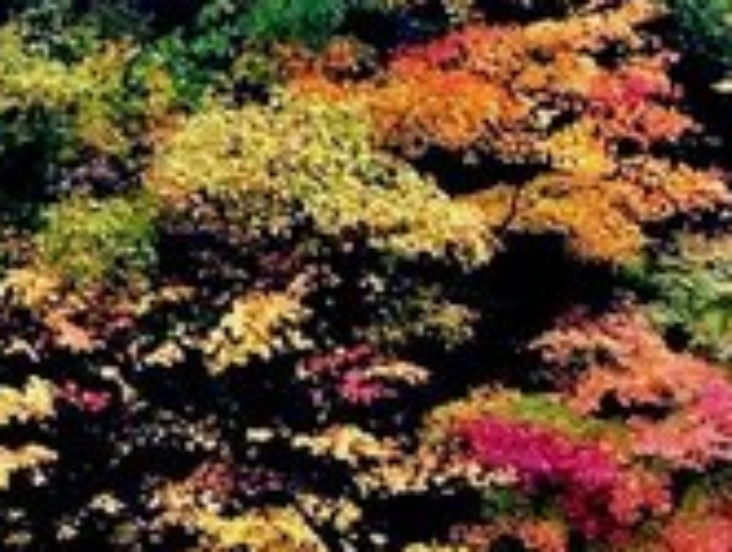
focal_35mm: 142
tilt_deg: -4.5
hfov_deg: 13.8
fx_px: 3007
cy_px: 612
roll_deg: -1.4
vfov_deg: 10.3
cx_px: 179
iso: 40
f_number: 2.2
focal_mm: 4.15
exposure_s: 1/60
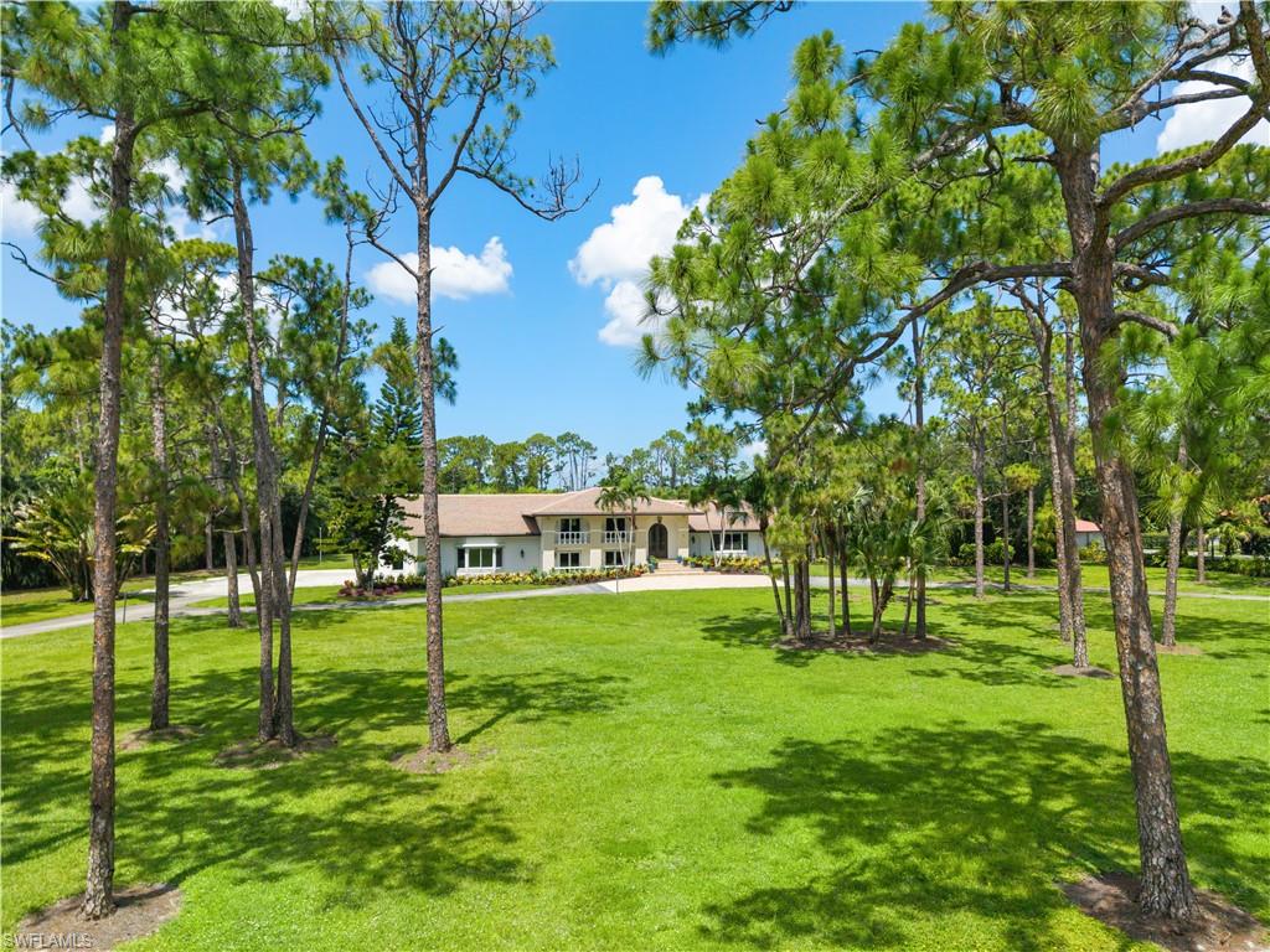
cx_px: 635
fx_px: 881
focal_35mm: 24
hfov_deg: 71.6
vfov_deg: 56.8
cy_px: 476
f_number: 1.8
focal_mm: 8.67
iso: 100
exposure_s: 1/500
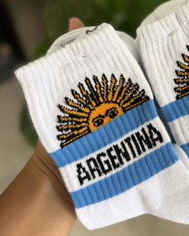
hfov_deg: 32.8
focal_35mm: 44
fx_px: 308
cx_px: 162
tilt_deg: -65.4
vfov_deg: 41.5
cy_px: 79
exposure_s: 1/50
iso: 200
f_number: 1.78
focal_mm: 6.76
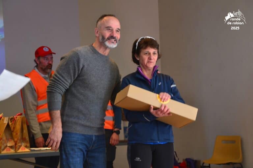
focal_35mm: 90
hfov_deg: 22.6
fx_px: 632
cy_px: 84
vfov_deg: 15.2
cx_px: 126
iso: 800
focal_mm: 60
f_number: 5
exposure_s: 1/30
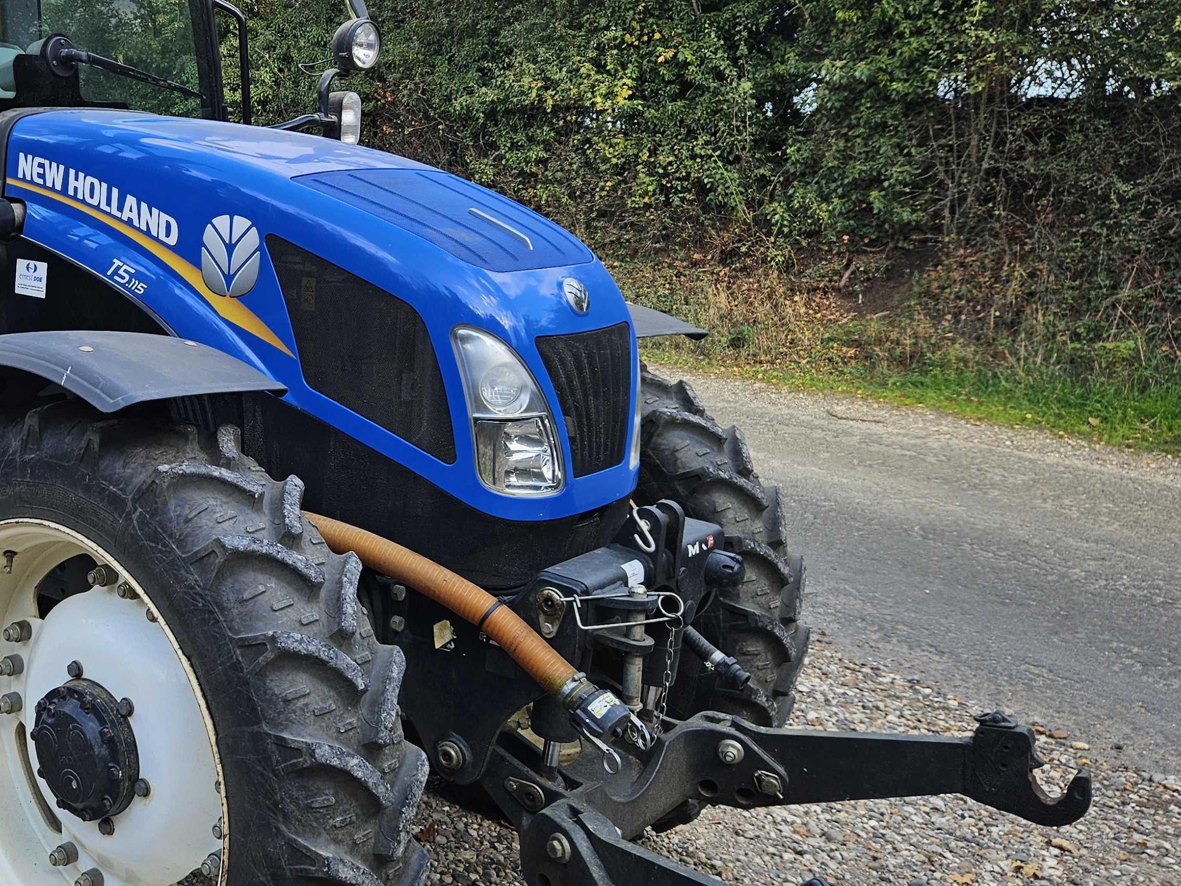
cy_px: 399
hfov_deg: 42.8
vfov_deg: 35.1
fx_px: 1399
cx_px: 172
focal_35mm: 41
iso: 25
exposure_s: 1/264
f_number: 1.8
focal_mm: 5.4
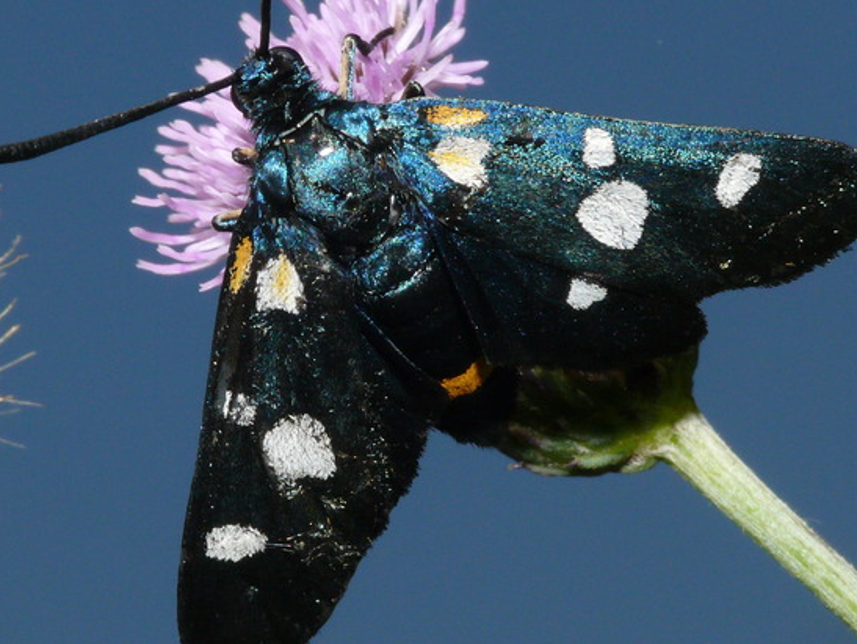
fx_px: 6293
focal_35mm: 254
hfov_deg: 7.8
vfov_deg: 5.9
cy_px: 273
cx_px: 313
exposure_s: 1/640
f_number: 11
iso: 200
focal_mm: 34.5
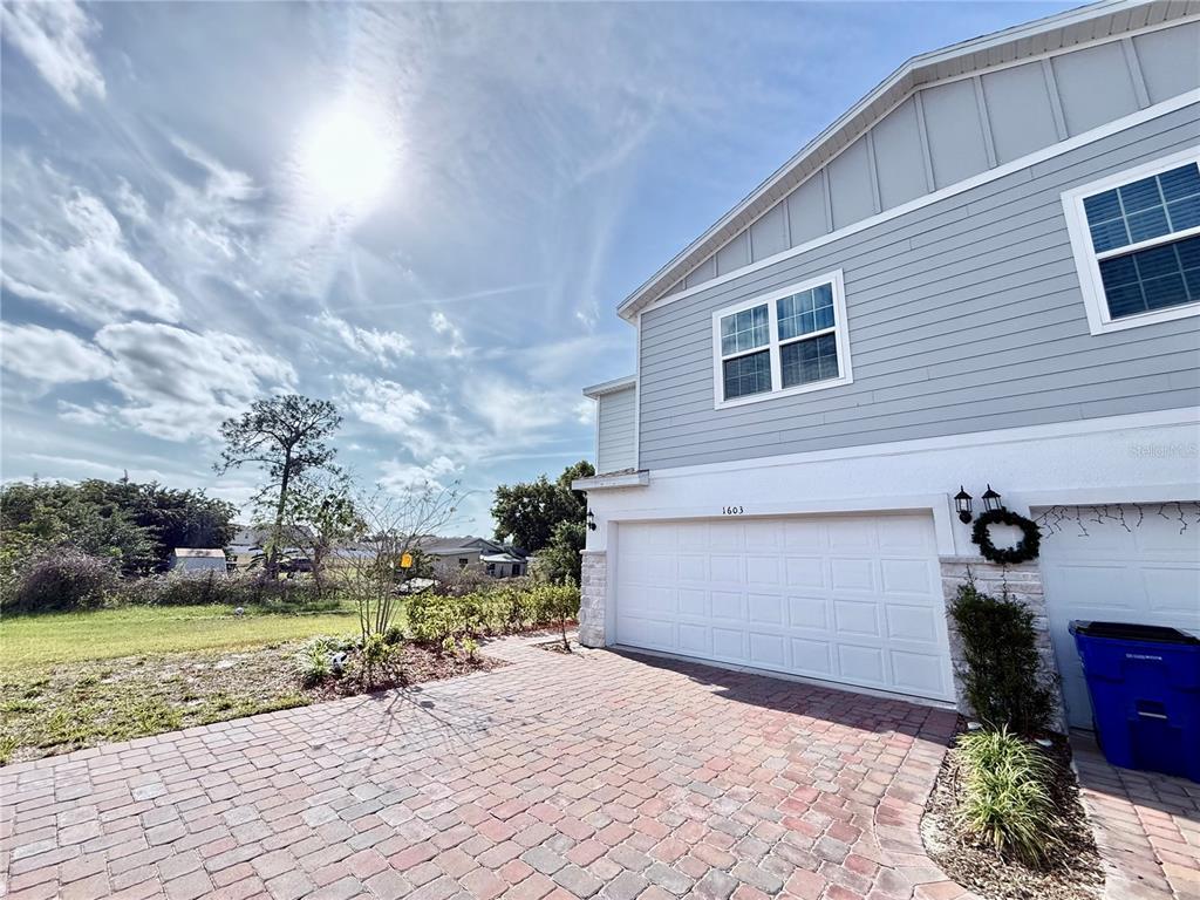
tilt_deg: +13.6
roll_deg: -2.7
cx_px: 600
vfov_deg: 85.7
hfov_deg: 102.1
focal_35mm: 14
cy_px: 450
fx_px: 485
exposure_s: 1/1312
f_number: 2.2
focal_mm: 2.22
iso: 64
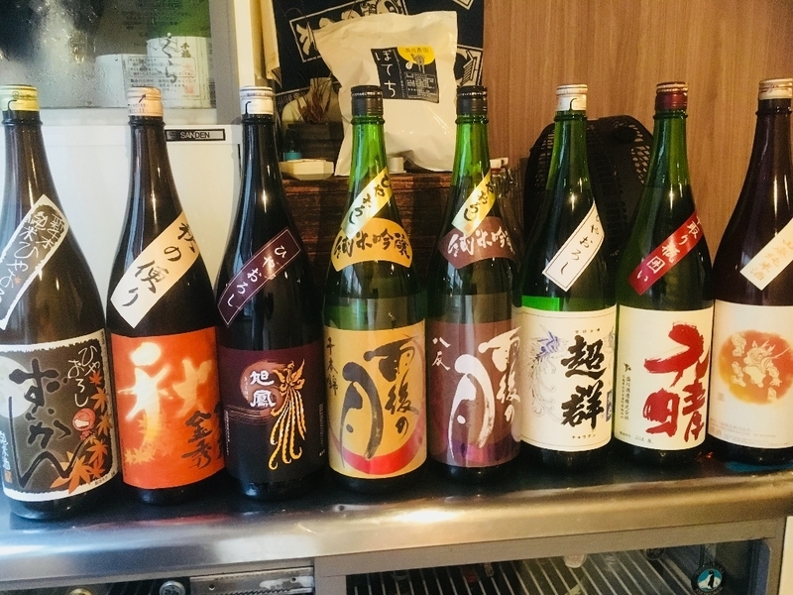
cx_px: 396
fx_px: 664
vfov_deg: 48.2
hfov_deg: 61.7
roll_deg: +1.4
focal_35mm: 29
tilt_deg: -12.6
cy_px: 298
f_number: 2.2
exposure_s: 1/15
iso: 320
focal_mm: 4.15
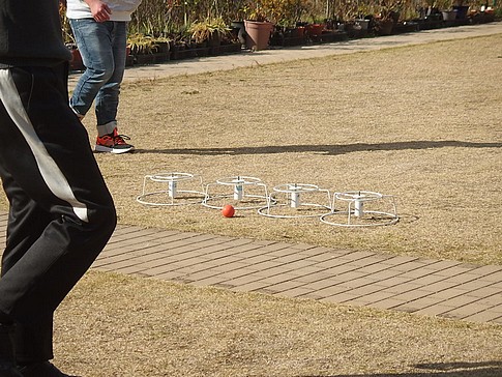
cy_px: 188
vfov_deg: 11.4
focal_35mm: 130
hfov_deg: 15.2
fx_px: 1886
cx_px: 251
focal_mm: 23.5
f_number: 2.7
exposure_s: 1/2000
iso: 100
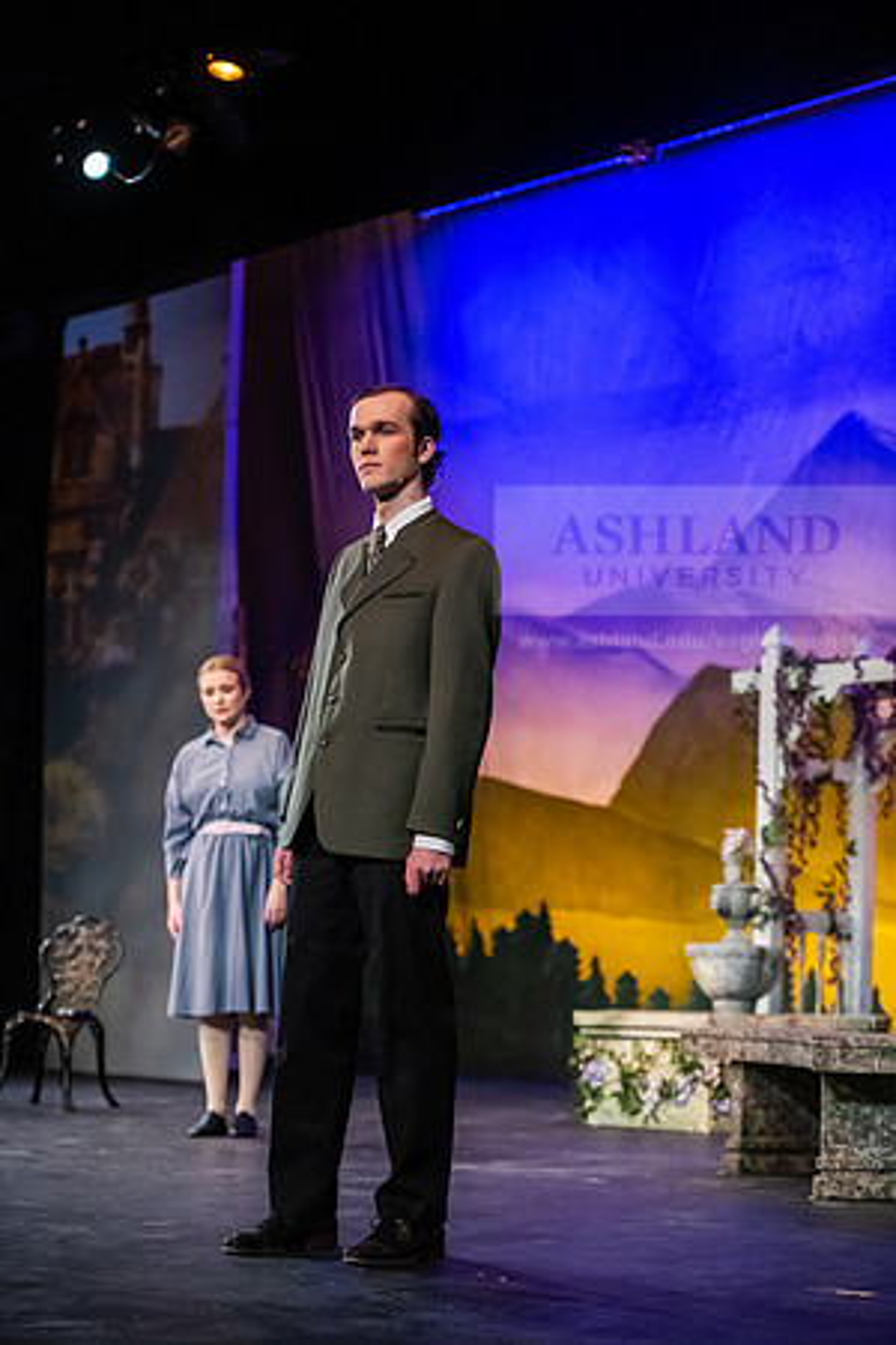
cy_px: 672
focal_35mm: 70
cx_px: 448
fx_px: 2613
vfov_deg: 28.8
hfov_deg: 19.5
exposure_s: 1/400
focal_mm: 70
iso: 5000
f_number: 2.8
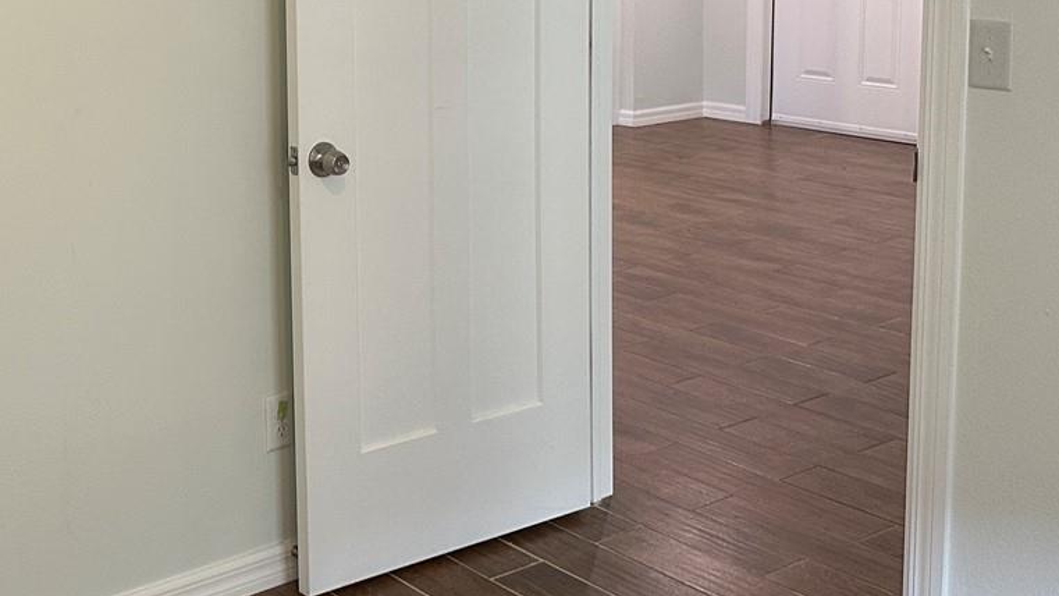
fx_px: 1544
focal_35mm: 55
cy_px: 75
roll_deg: +0.8
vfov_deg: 21.4
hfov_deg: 36.2
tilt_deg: -6.6
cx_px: 167
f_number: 1.78
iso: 250
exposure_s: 1/60
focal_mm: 6.86
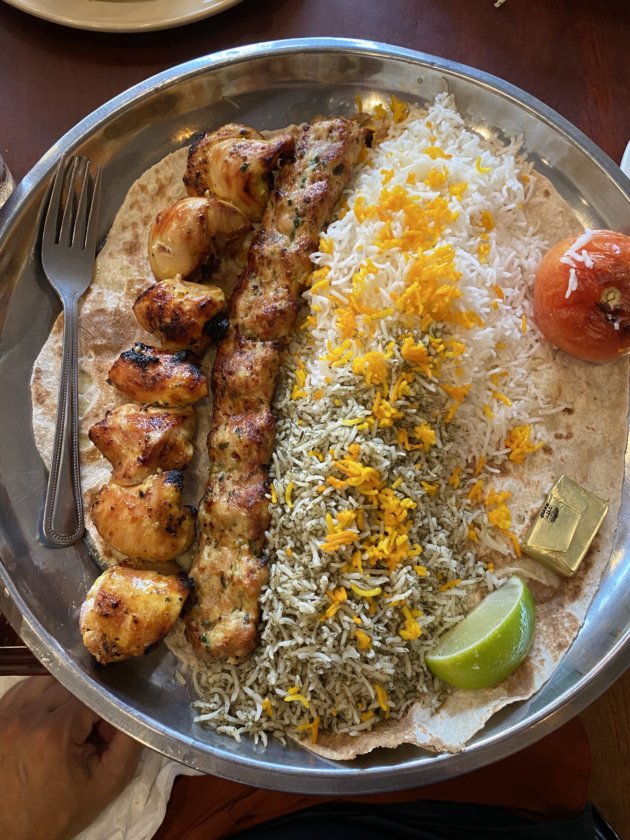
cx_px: 315
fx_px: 631
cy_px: 420
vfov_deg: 67.3
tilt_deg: -77.6
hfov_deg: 53.1
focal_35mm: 26
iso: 320
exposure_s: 1/60
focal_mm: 4.25
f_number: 1.8
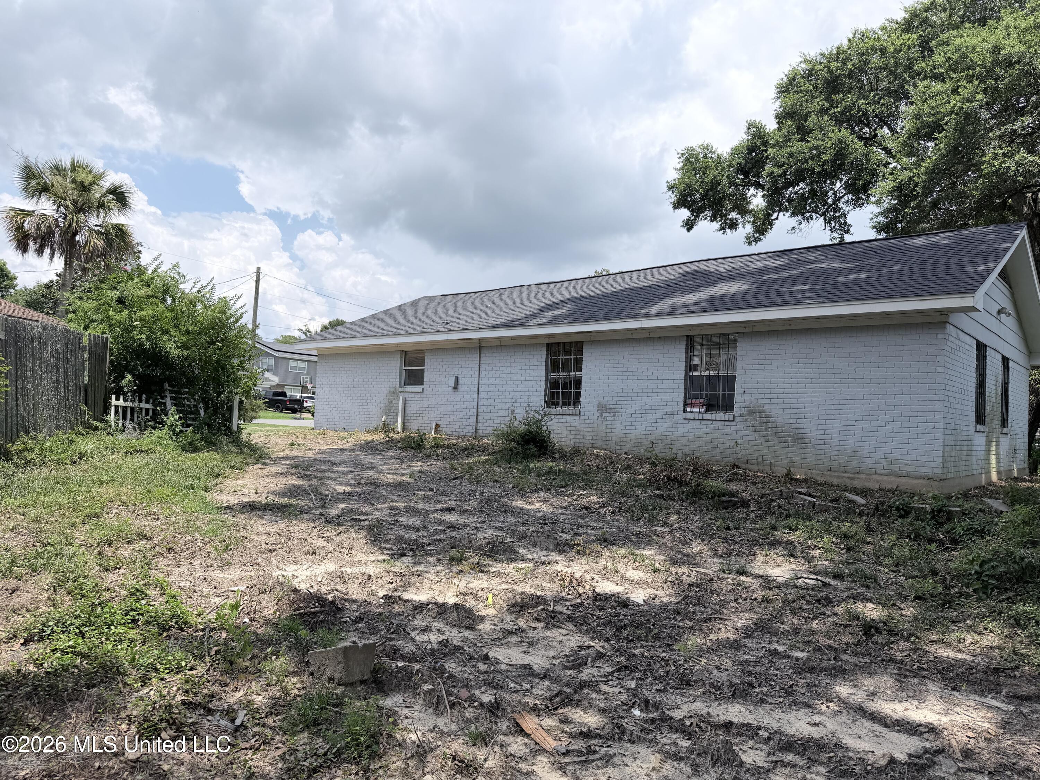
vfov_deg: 56.8
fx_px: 721
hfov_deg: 71.6
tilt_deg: +1.6
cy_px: 390
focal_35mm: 24
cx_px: 520
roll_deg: -2.4
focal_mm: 6.76
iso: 80
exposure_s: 1/5319
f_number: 1.78
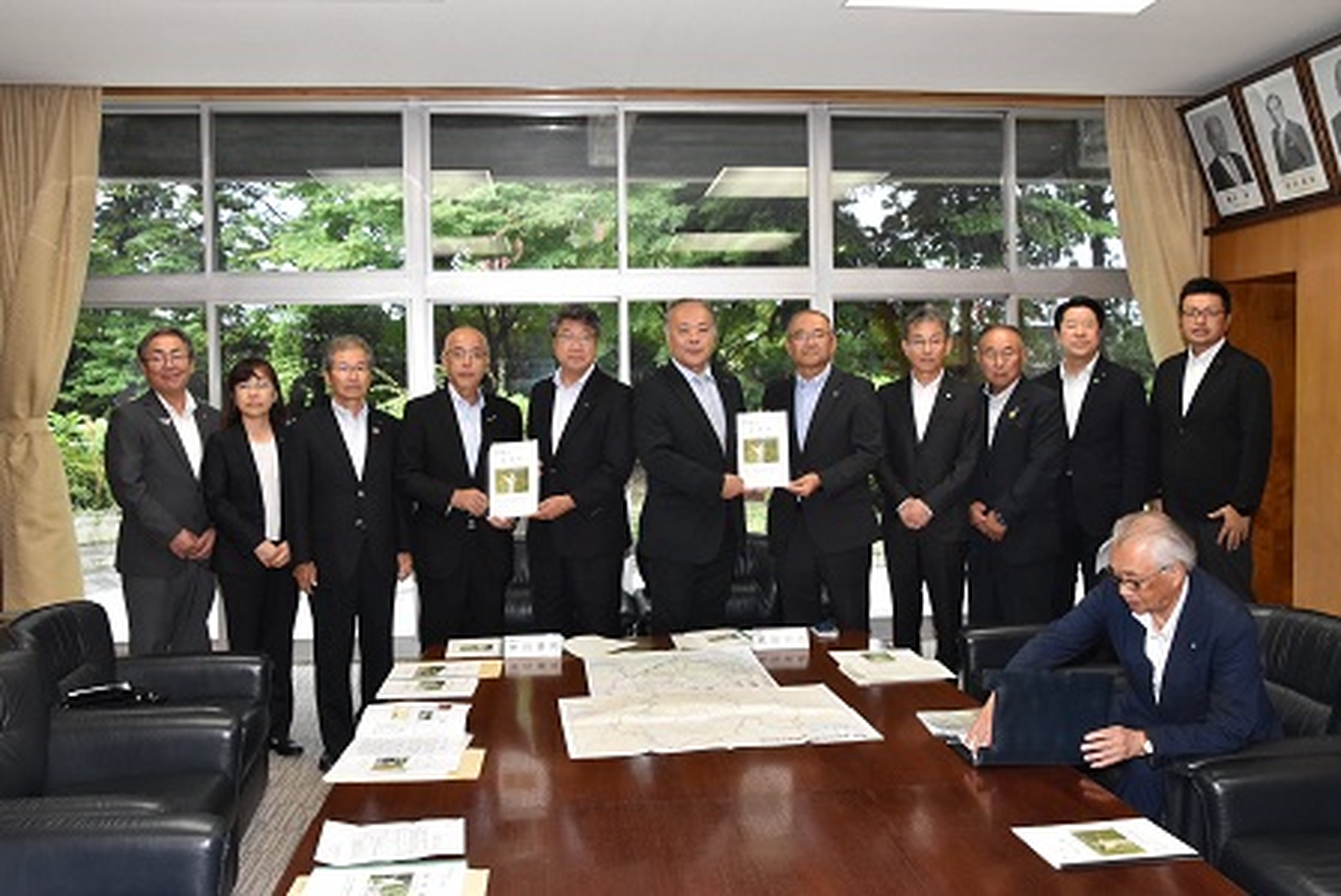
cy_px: 448
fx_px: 1174
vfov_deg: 41.8
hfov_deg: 59.5
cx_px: 670
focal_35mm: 32
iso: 1600
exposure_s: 1/60
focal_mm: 21
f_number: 8
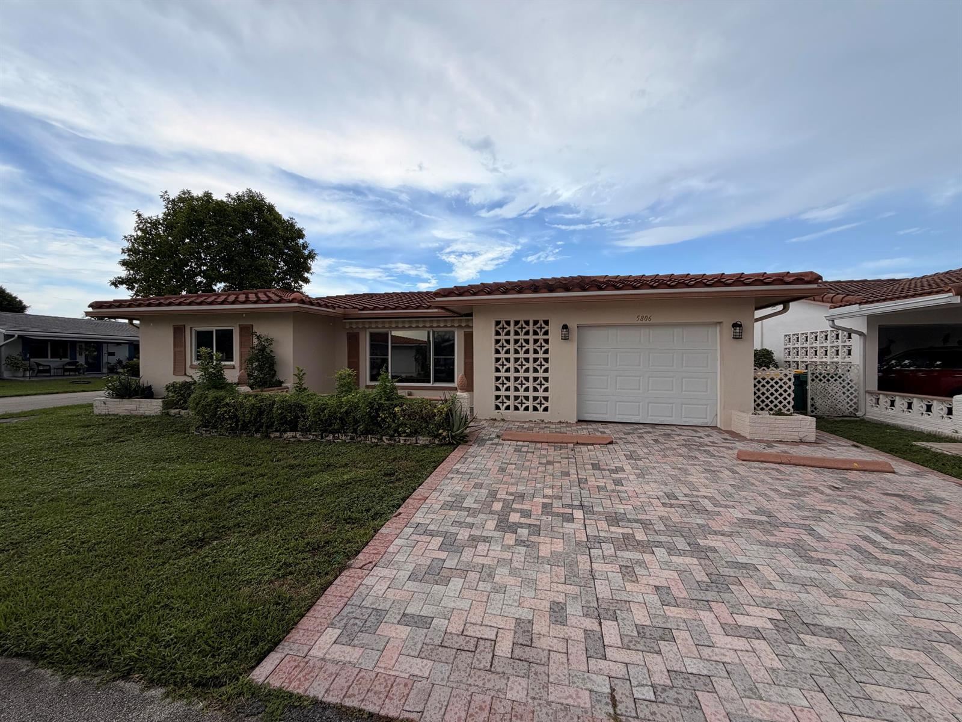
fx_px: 389
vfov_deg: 85.7
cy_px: 361
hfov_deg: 102.1
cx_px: 481
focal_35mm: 14
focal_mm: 2.22
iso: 32
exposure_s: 1/770
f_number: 2.2
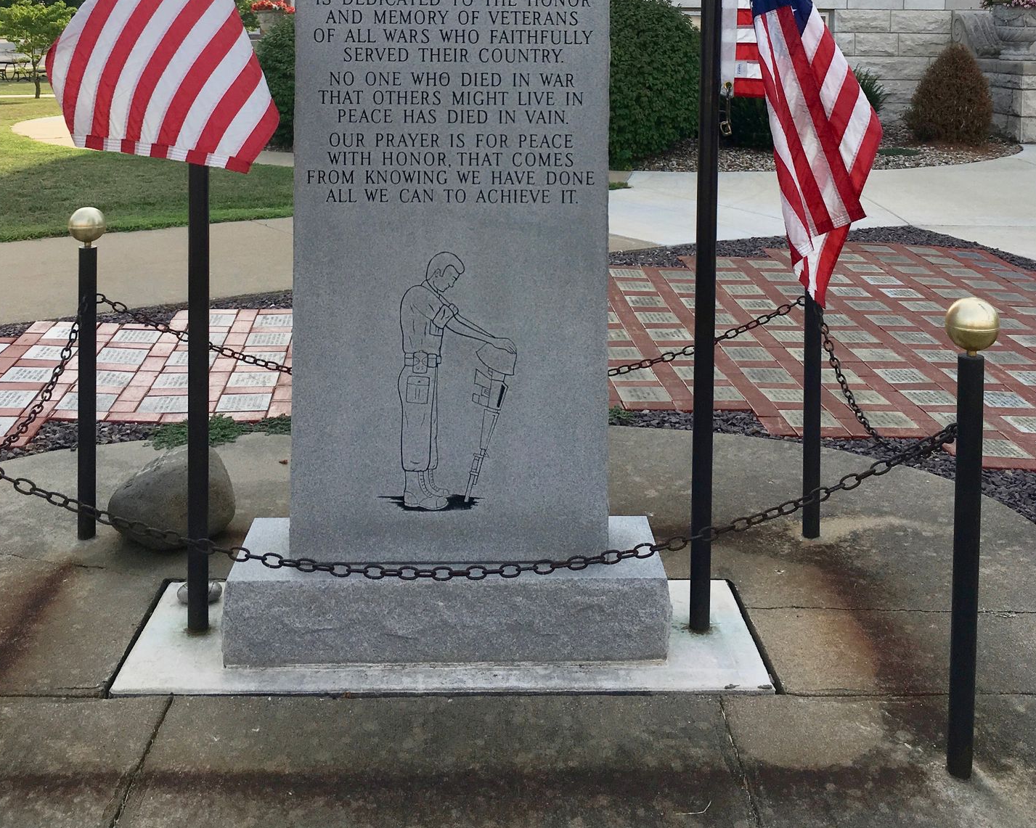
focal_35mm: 40
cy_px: 99
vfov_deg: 35.4
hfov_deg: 45.8
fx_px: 1226
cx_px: 515
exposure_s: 1/1131
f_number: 2.2
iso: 25
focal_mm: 4.15
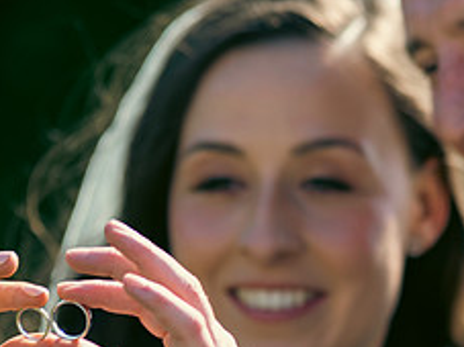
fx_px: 6082
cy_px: 262
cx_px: 327
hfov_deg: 4.4
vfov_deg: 3.3
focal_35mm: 454
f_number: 3.5
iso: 200
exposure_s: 1/640
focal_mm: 185
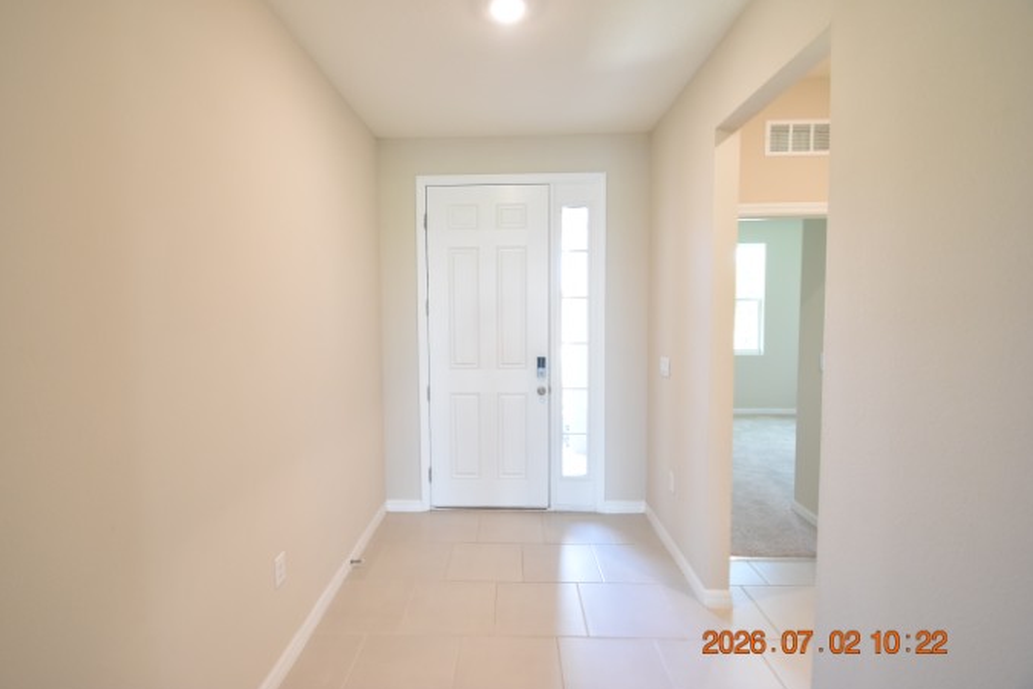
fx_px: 459
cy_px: 331
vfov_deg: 73.7
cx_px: 500
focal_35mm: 16
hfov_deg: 96.7
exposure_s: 1/45
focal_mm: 10
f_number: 3.5
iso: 800
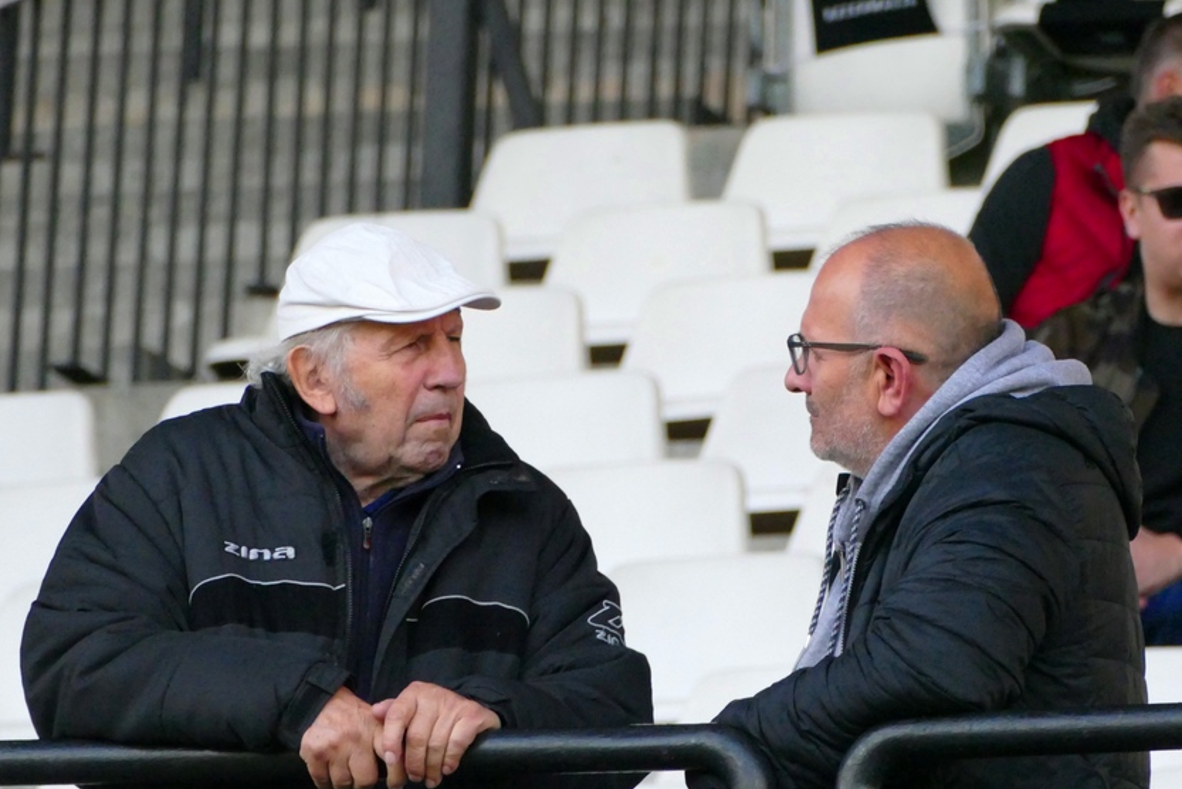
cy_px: 530
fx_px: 18129
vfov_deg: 2.5
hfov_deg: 3.7
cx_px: 602
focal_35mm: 552
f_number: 4
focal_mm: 146
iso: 2500
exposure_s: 1/500
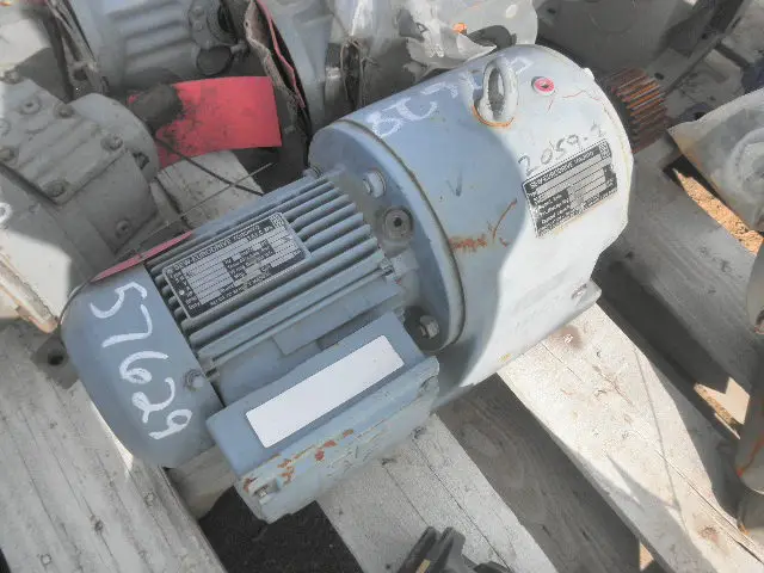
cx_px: 382
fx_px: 618
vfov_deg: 49.7
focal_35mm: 28
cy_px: 286
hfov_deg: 63.4
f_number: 8.5
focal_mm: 5
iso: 64
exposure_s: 1/125
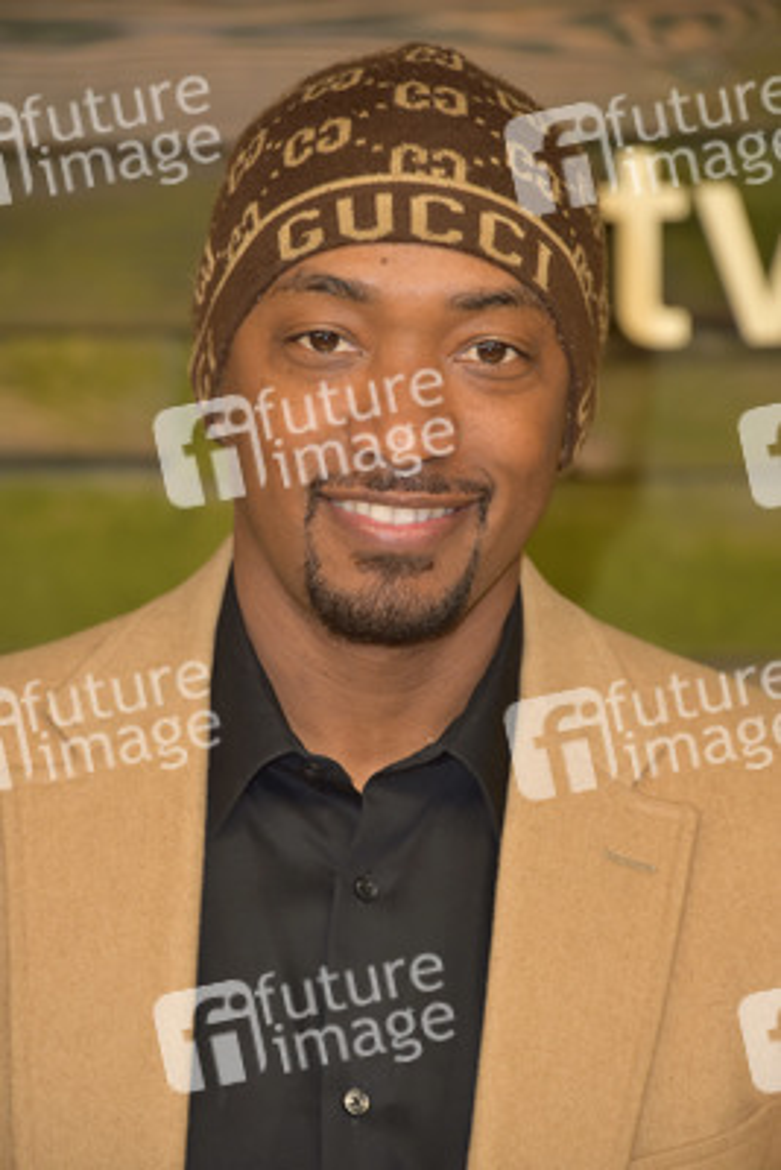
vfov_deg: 6.9
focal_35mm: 300
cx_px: 390
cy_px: 585
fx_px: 9753
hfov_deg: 4.6
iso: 320
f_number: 7.1
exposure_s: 1/250
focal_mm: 300
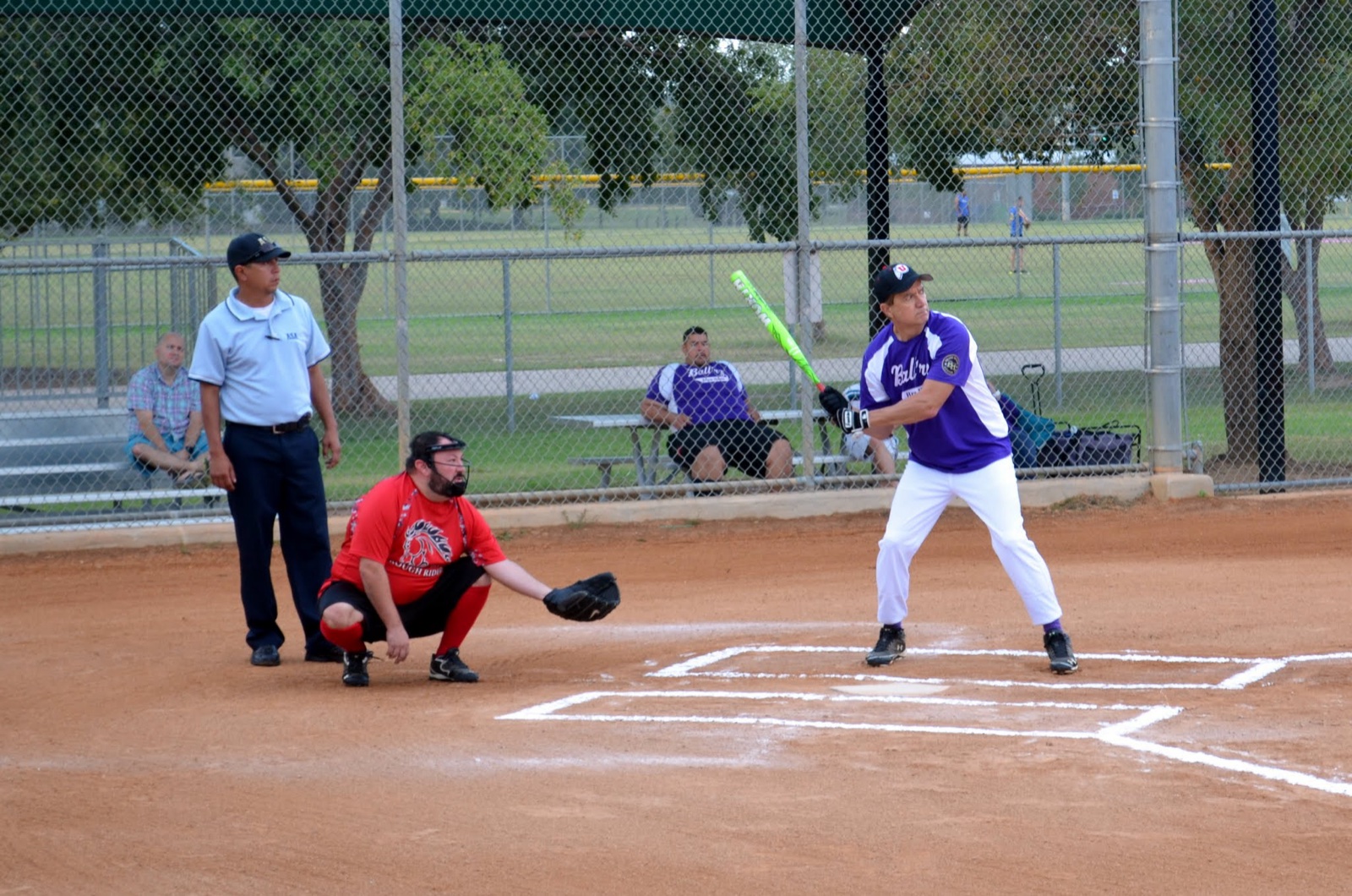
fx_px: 3092
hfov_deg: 24.7
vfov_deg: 16.5
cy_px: 448
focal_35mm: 82
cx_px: 676
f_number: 5.6
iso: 400
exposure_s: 1/60
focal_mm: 55
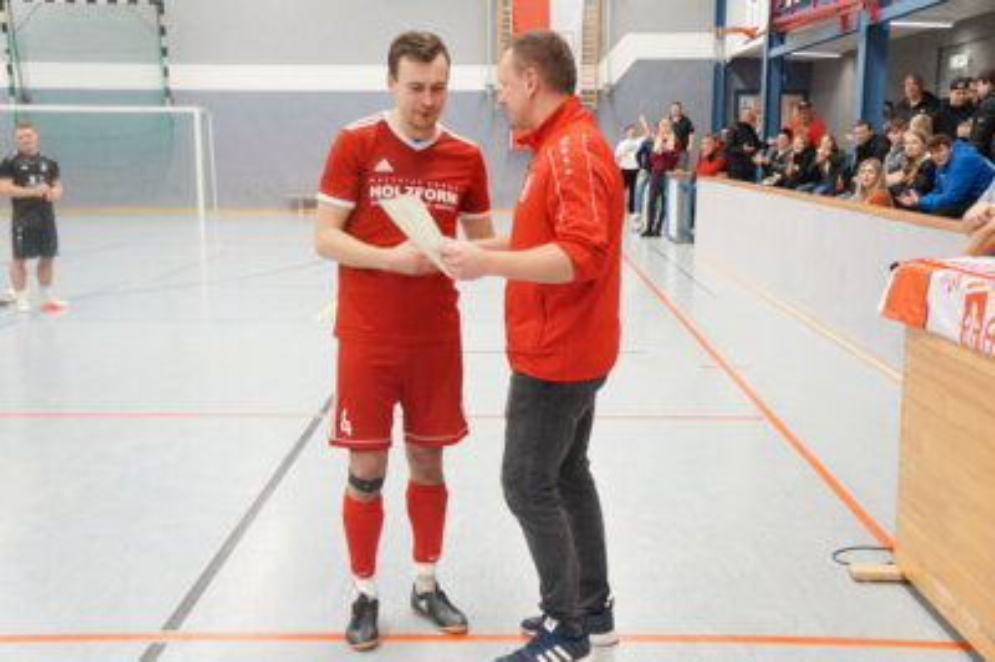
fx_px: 1160
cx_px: 498
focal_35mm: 42
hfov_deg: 46.4
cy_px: 331
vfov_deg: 31.8
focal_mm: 28
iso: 1250
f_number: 4
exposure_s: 1/60
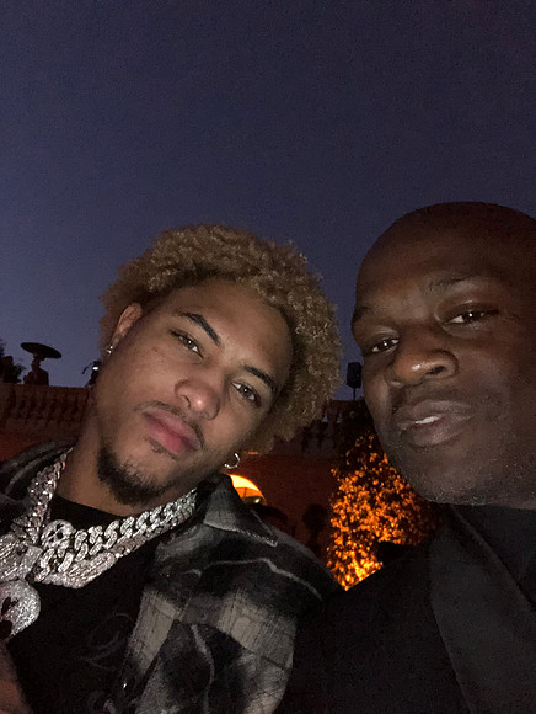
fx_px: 660
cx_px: 268
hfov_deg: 44.2
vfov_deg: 56.8
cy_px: 357
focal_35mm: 32
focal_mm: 2.87
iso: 1000
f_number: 2.2
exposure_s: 1/16
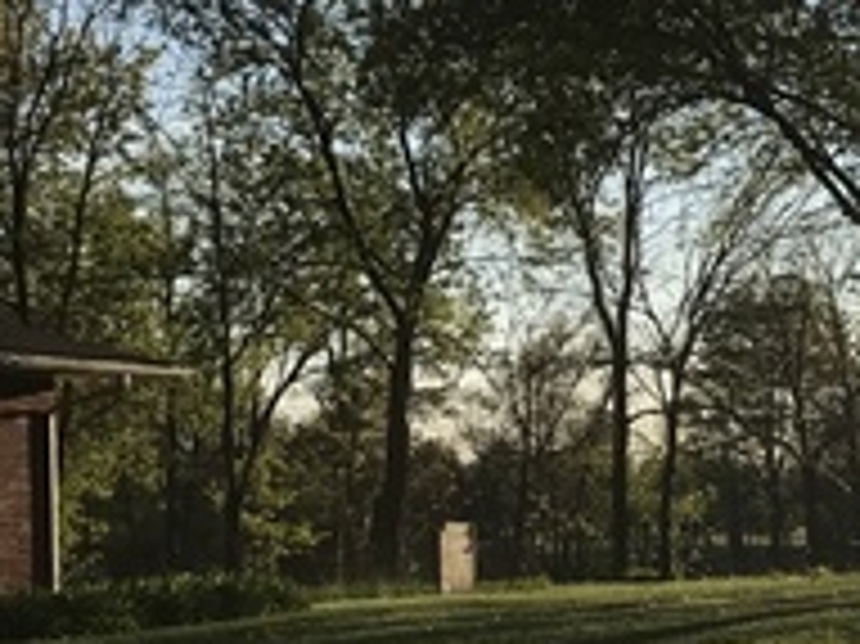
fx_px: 2433
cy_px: 558
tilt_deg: -1.2
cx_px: 1403
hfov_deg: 17.4
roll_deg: +1.3
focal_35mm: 98
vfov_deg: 14.9
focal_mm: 3.99
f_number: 1.8
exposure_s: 1/2457
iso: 20
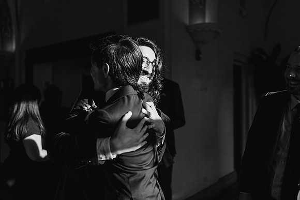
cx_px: 150
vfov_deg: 37.9
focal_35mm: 35
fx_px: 292
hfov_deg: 54.4
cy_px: 100
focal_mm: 35
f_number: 2
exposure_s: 1/400
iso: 125
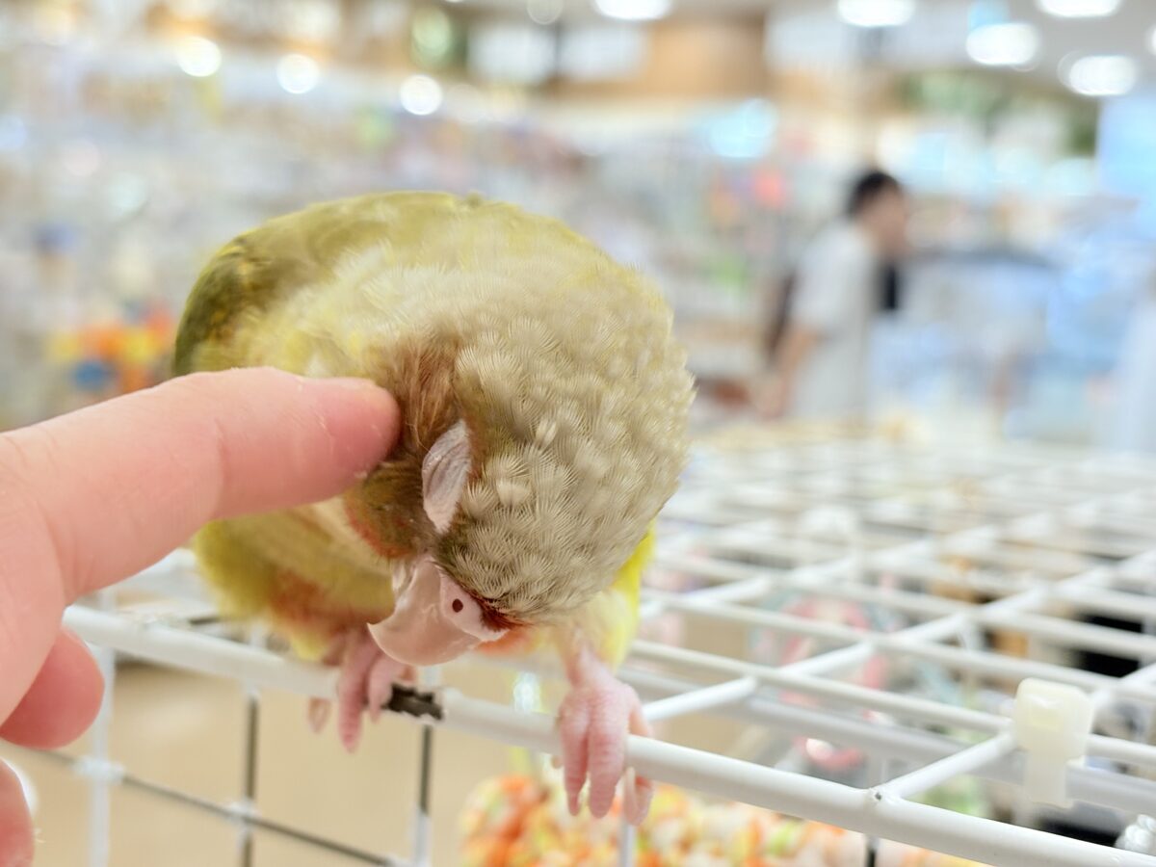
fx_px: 1737
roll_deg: -2.6
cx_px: 578
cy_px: 434
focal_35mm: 52
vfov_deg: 28.0
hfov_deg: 36.8
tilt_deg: -3.9
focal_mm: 5.96
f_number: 1.6
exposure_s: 1/100
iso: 100
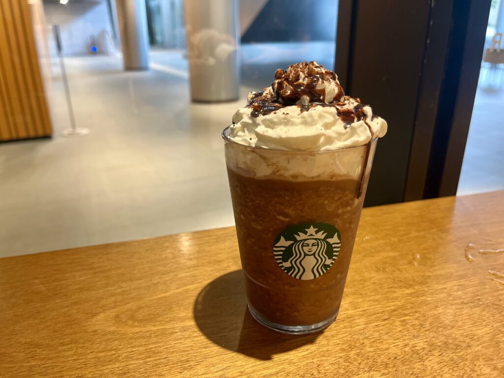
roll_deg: +0.5
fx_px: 379
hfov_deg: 67.3
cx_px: 252
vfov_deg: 53.1
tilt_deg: -22.0
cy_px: 189
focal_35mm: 26
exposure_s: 1/57
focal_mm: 5.1
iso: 500
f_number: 1.6
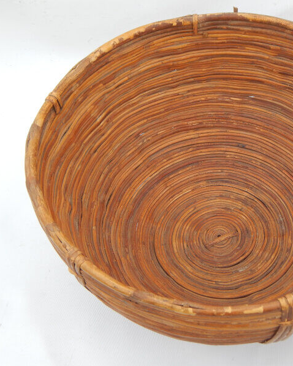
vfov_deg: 29.6
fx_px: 694
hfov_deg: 23.6
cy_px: 183
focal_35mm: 64
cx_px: 221
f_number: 3.7
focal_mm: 8.6
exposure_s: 1/250
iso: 125
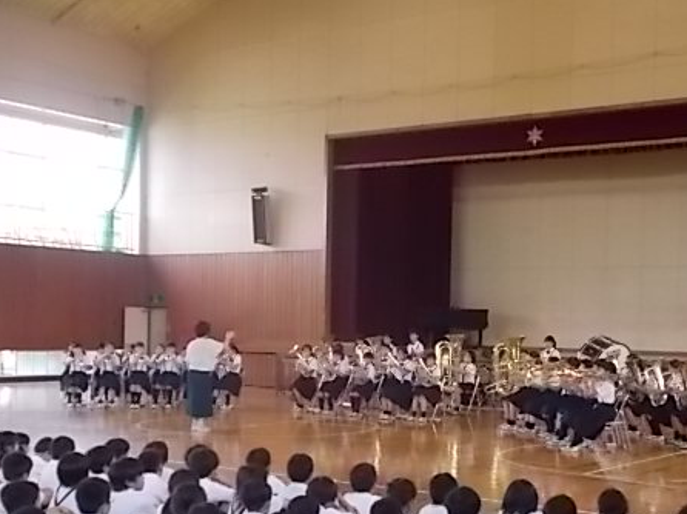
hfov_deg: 34.2
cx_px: 436
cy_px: 362
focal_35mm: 56
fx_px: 1111
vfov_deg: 25.9
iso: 400
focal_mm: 6.9
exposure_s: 1/125
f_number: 3.9
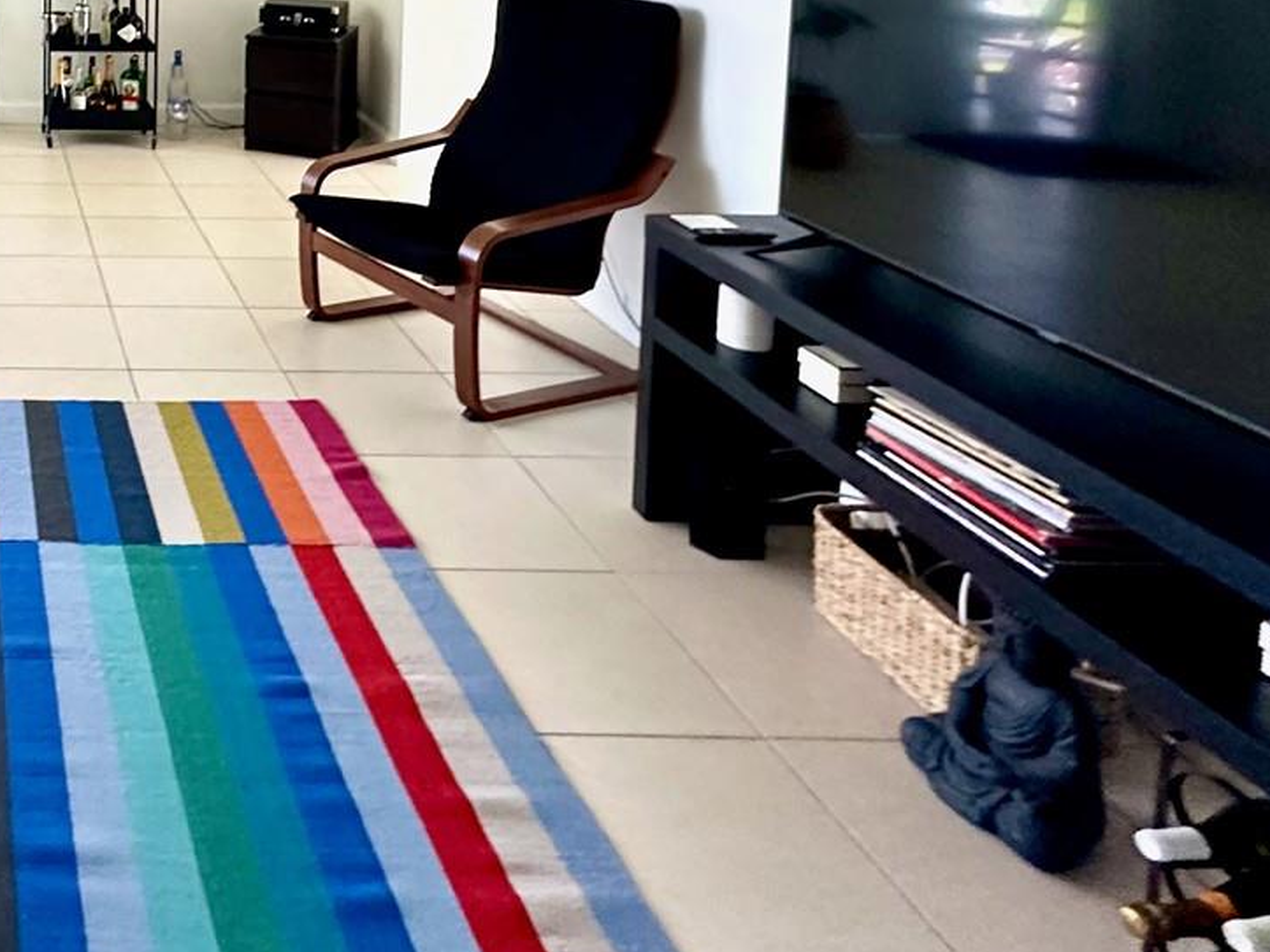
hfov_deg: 45.9
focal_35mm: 31
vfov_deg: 38.7
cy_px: -58
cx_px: -79
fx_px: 1137
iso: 320
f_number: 2.2
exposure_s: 1/77
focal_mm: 2.22
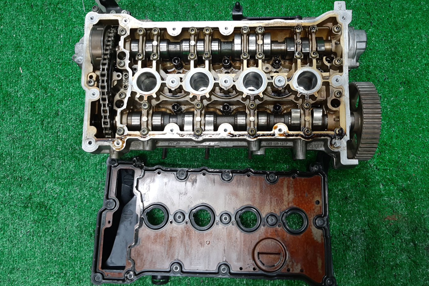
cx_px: 219
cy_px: 146
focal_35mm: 28
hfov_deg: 65.5
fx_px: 334
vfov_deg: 46.4
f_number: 1.7
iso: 108
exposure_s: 1/50
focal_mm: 3.93
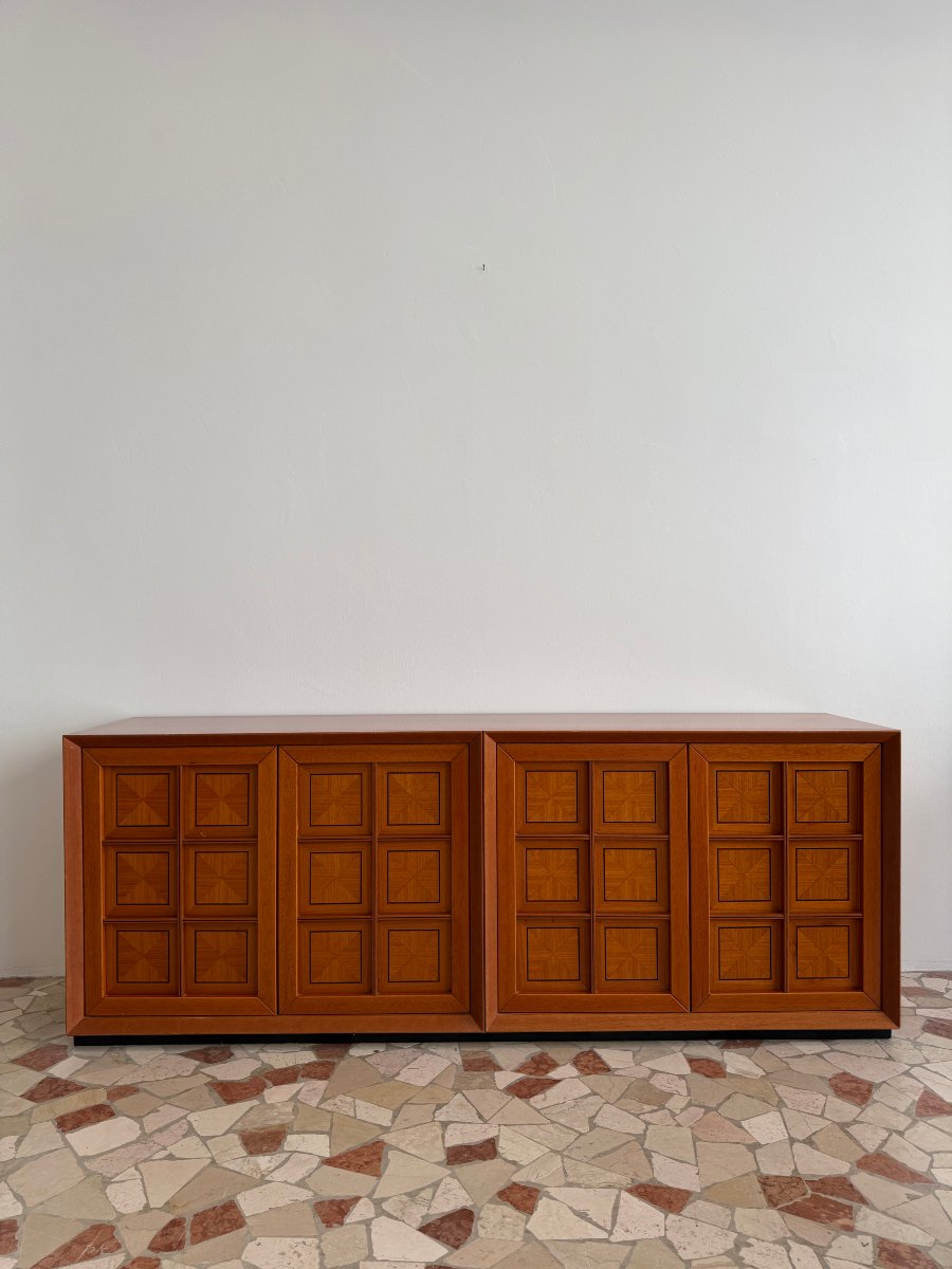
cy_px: 634
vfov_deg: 71.6
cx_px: 476
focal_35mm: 24
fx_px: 880
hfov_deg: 56.8
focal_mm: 6.76
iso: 64
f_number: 1.78
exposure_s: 1/252
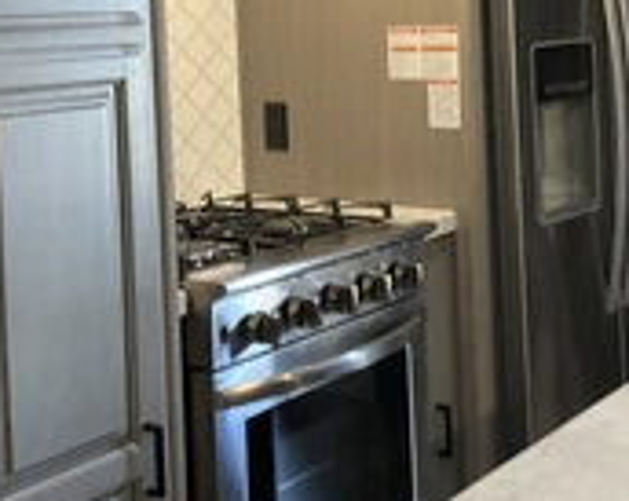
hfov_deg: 28.7
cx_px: 369
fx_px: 1227
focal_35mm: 66
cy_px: 73
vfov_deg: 22.6
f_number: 1.8
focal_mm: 3
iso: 320
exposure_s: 1/40
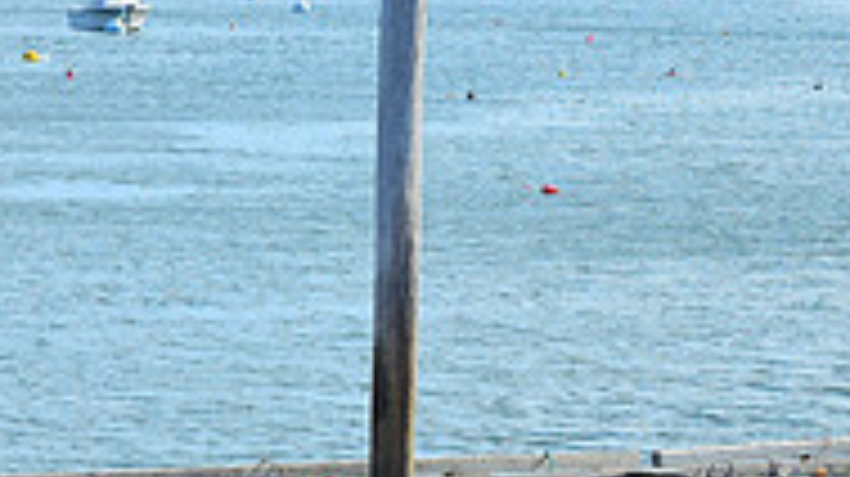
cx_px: 989
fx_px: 5428
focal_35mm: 241
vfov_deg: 5.0
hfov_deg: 8.9
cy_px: 470
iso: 100
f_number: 5.6
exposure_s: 1/1000
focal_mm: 50
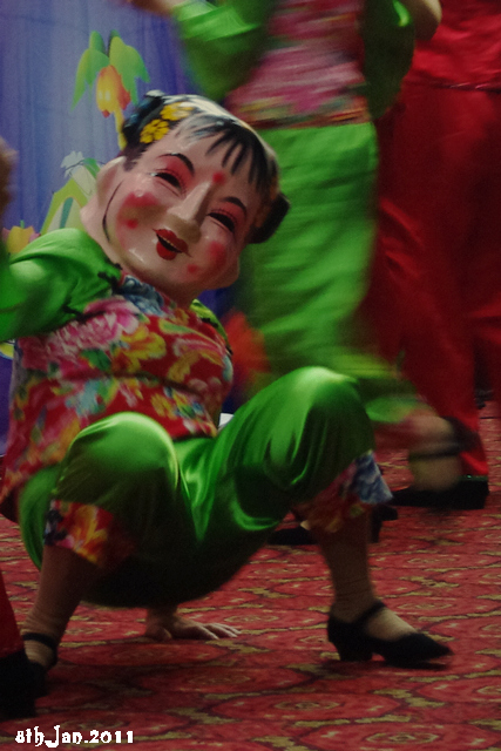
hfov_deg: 26.0
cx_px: 250
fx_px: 1085
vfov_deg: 38.2
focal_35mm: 52
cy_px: 376
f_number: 4.5
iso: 1600
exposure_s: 1/13
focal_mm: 35
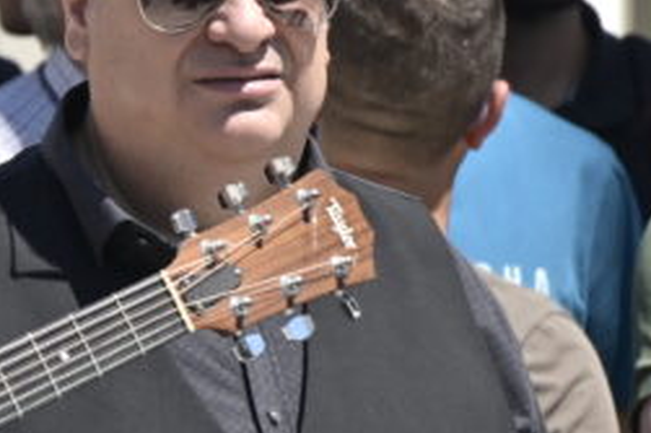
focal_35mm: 958
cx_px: -114
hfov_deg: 2.2
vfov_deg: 1.4
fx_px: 17312
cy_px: 285
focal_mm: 200
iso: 200
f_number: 8
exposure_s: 1/500
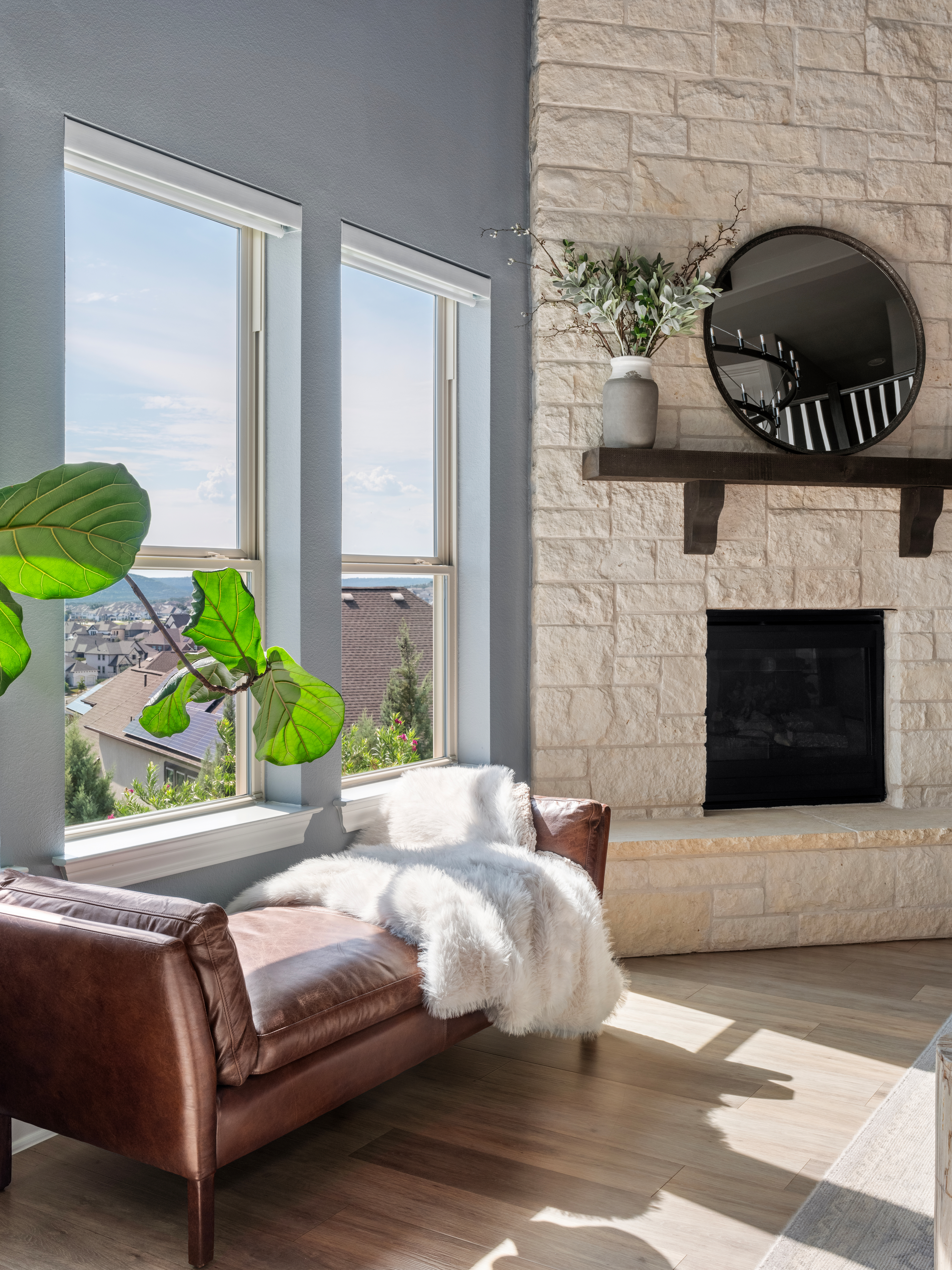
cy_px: 635
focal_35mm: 36
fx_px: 1320
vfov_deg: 51.4
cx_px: 476
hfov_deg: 39.7
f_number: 13
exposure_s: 1/6
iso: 400
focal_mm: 45
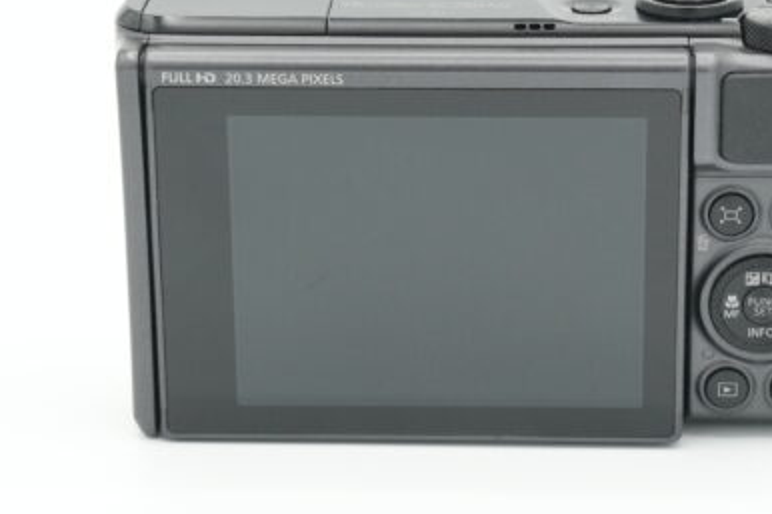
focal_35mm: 126
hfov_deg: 16.2
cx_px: 482
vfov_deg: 10.9
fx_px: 2701
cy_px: 232
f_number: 13
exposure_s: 1/200
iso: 1250
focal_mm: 54
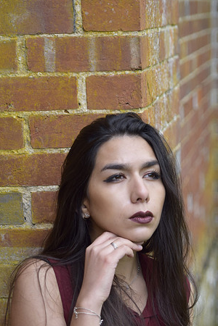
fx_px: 1141
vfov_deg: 16.3
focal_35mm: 126
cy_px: 193
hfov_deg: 10.9
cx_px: 132
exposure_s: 1/640
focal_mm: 65
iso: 200
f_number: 2.8
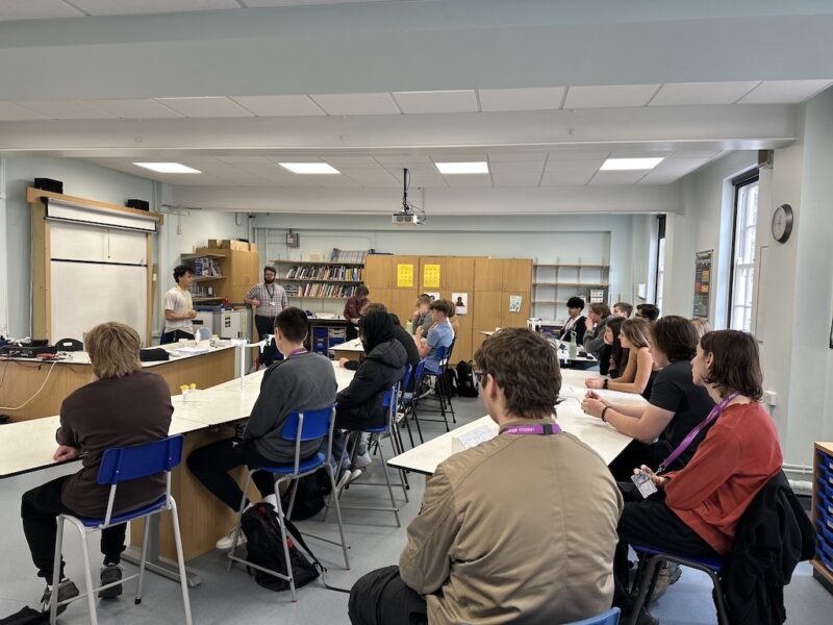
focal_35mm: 24
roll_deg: -1.5
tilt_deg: -3.8
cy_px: 312
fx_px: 578
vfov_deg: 56.8
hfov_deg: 71.6
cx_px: 416
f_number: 1.78
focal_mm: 6.86
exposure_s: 1/100
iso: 125
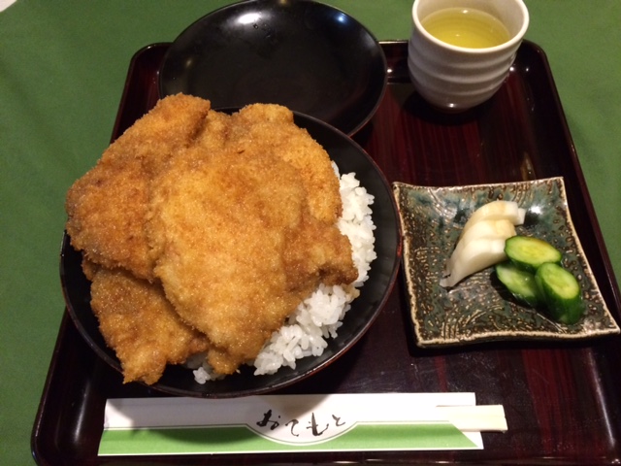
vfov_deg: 48.2
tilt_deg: -60.3
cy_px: 233
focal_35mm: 29
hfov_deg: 61.7
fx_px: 520
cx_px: 310
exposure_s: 1/24
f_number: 2.2
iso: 320
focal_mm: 4.15
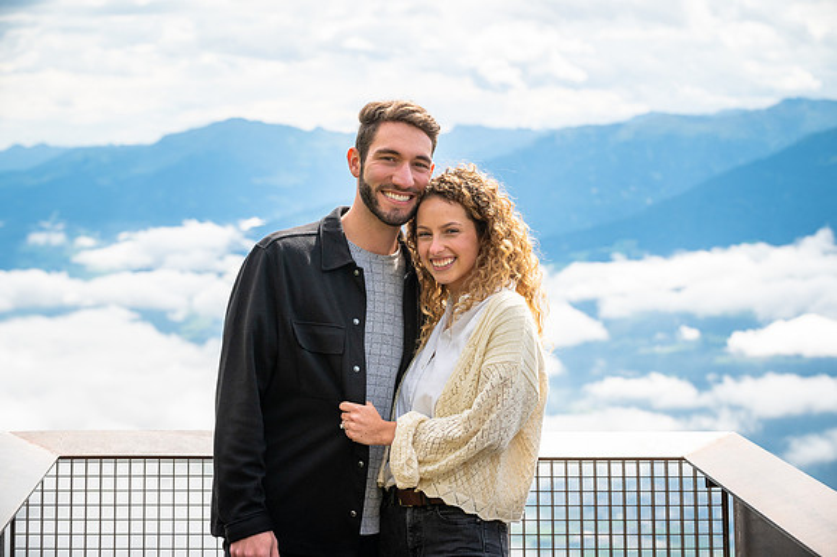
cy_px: 278
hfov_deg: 20.0
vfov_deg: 13.4
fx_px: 2370
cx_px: 418
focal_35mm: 102
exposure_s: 1/800
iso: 320
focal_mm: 102
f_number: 8
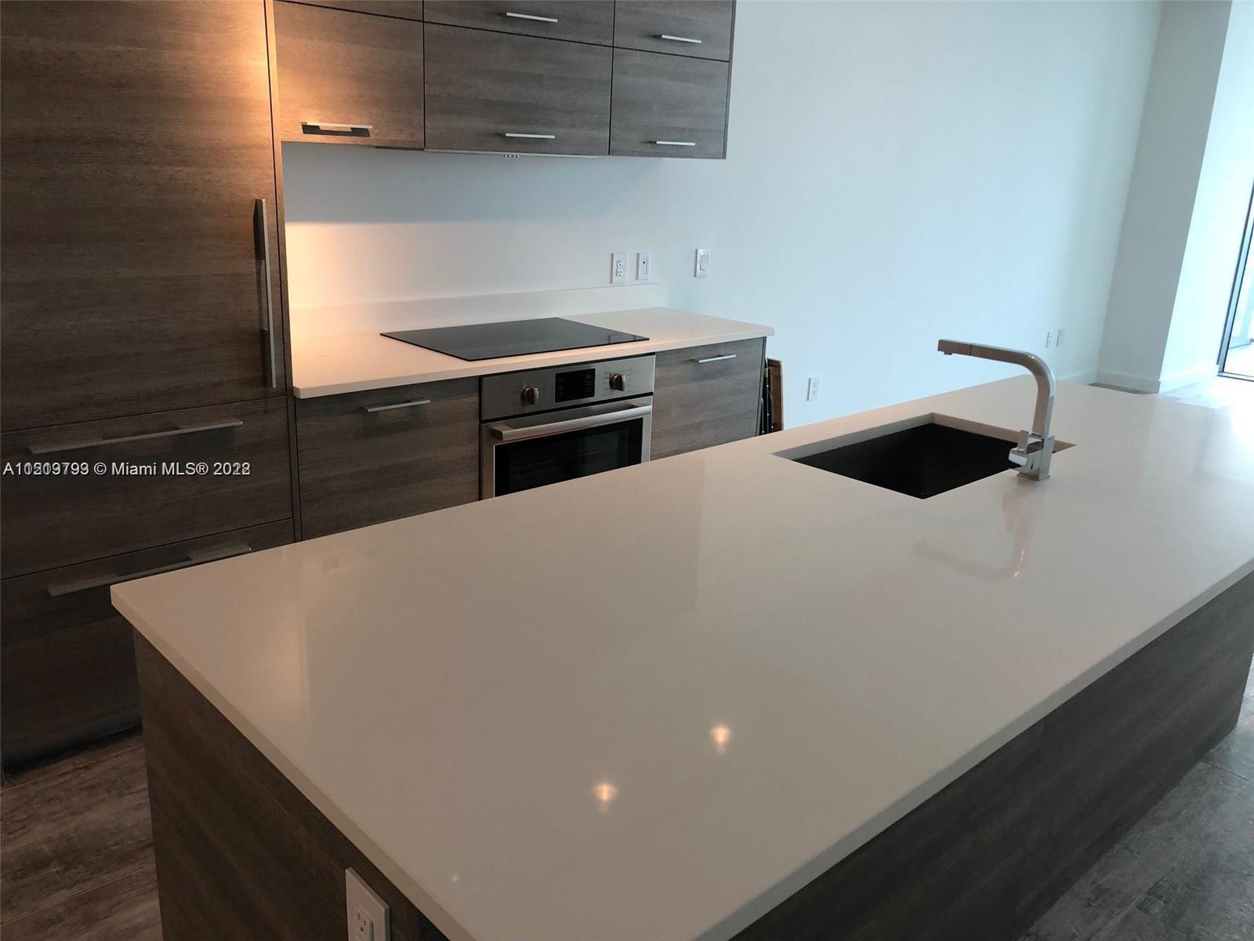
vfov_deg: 49.7
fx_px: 1014
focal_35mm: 28
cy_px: 470
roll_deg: -2.8
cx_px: 627
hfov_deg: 63.4
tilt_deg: -17.4
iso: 25
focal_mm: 4
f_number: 1.8
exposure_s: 1/30
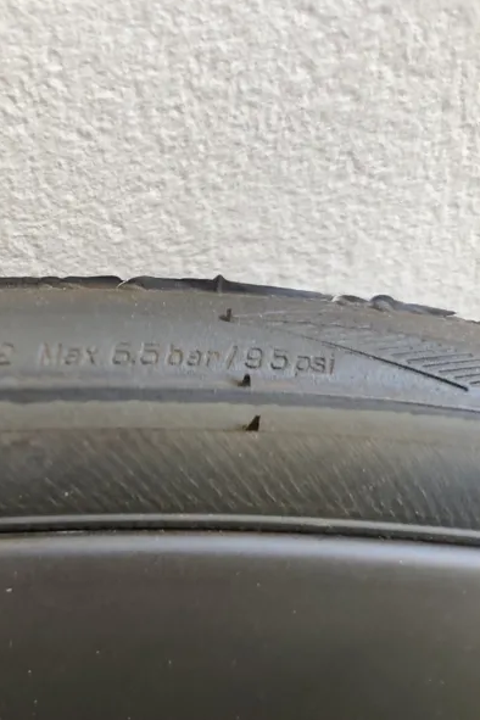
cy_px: 361
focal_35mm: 38
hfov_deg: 32.3
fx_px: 760
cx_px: -1
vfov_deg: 50.7
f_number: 1.65
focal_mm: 4.75
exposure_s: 1/50
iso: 500
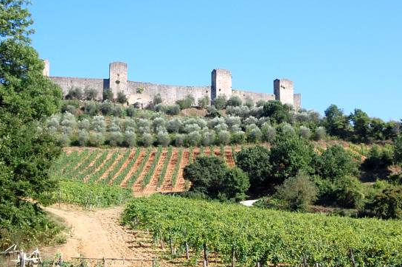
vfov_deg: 19.7
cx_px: 227
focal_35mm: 69
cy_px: 113
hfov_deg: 29.2
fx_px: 770
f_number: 10
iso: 280
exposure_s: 1/250
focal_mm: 38
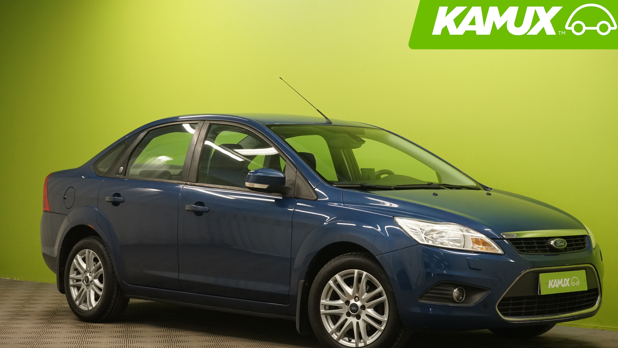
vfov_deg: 16.3
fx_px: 1213
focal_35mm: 74
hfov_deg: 28.6
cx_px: 325
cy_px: 192
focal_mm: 66
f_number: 9
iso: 2000
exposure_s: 1/25
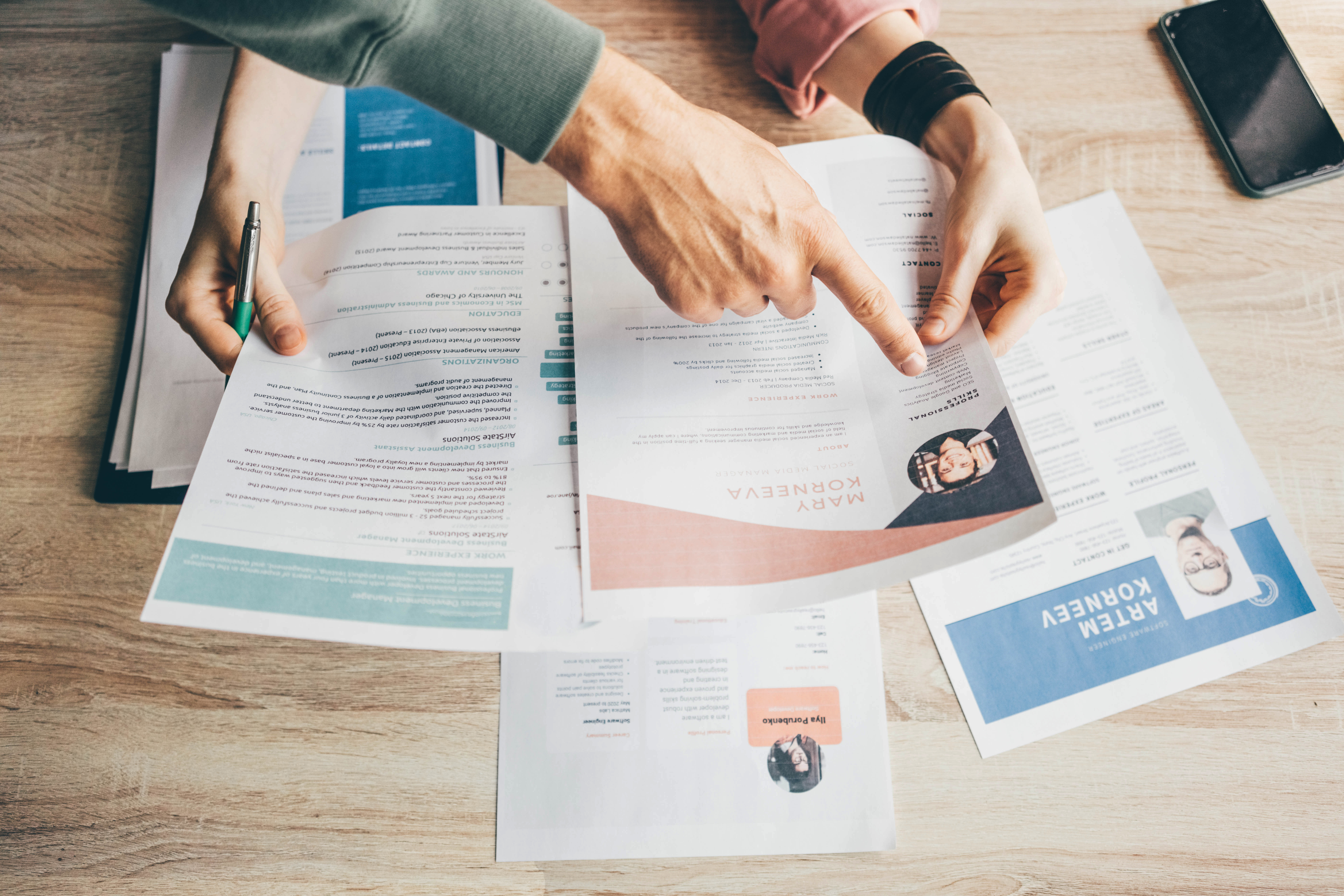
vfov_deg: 37.9
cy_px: 448
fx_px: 1307
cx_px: 672
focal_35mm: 35
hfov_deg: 54.4
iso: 800
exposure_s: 1/400
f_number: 2.8
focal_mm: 35
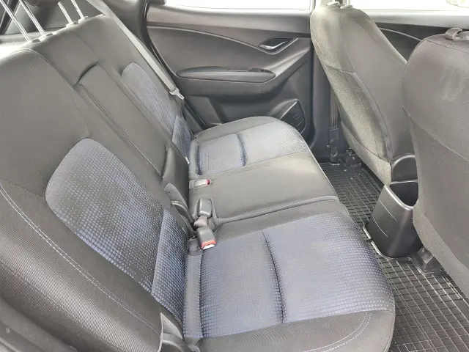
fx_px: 312
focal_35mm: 23
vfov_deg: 58.9
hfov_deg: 73.9
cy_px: 176
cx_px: 234
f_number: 1.8
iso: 236
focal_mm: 5.56
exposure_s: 1/50
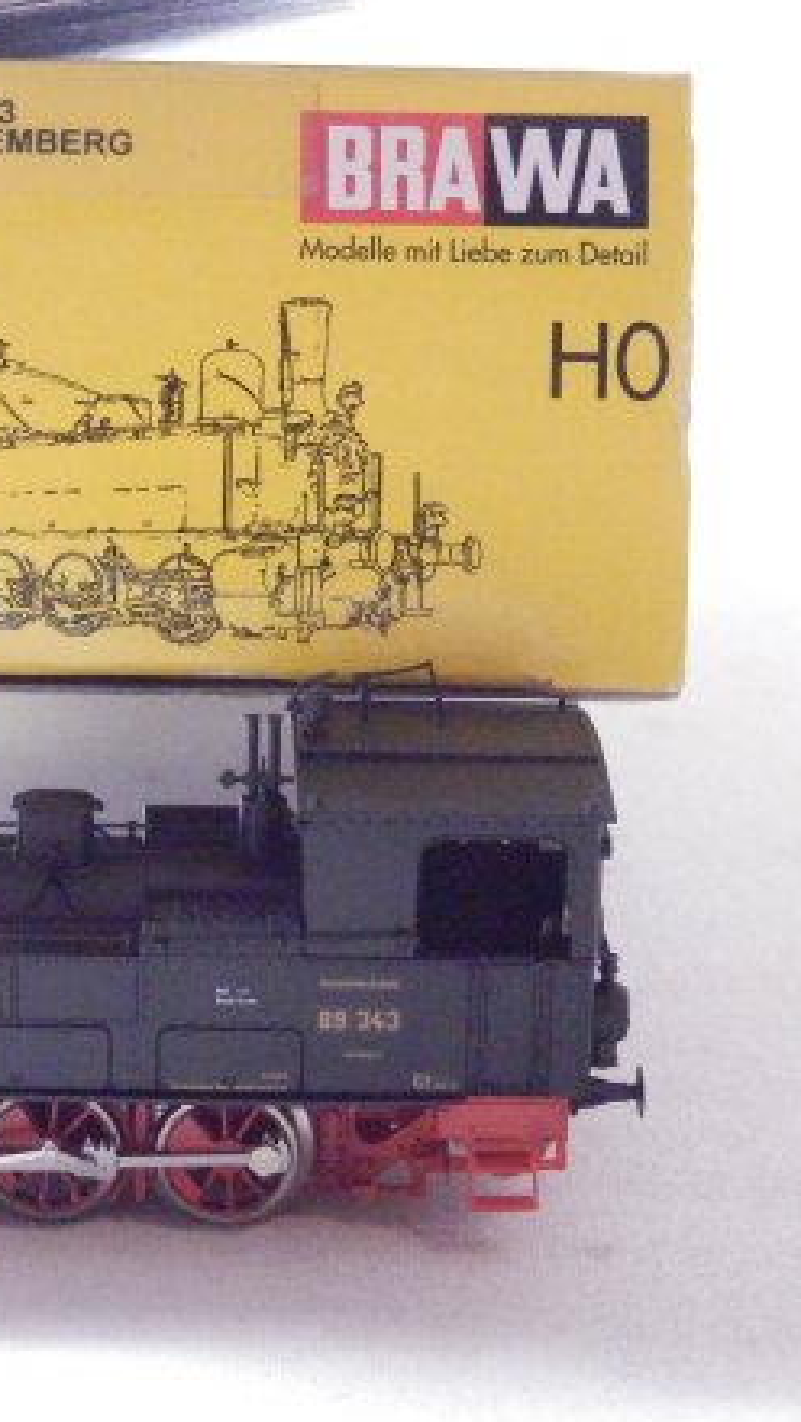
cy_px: 711
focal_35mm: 98
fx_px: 3695
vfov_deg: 21.8
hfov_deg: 12.3
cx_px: 97
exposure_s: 1/160
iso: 2000
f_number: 4.4
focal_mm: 11.9
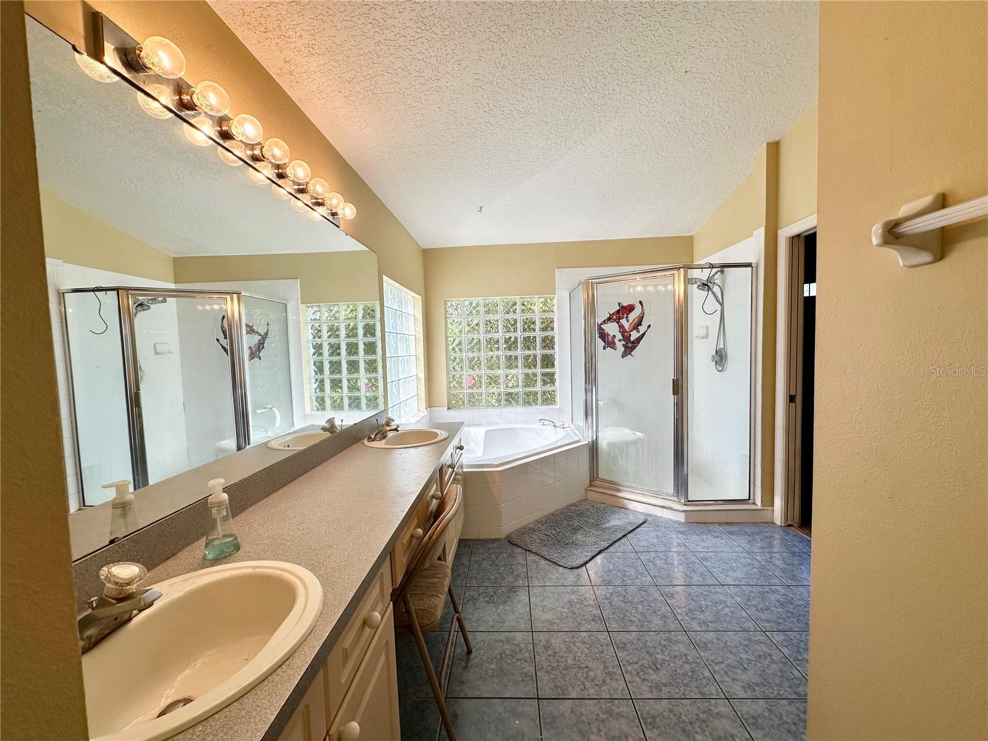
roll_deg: +1.2
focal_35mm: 14
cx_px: 494
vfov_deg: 85.7
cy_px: 370
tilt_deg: -2.9
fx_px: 400
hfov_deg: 102.1
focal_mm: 2.22
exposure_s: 1/157
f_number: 2.2
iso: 40
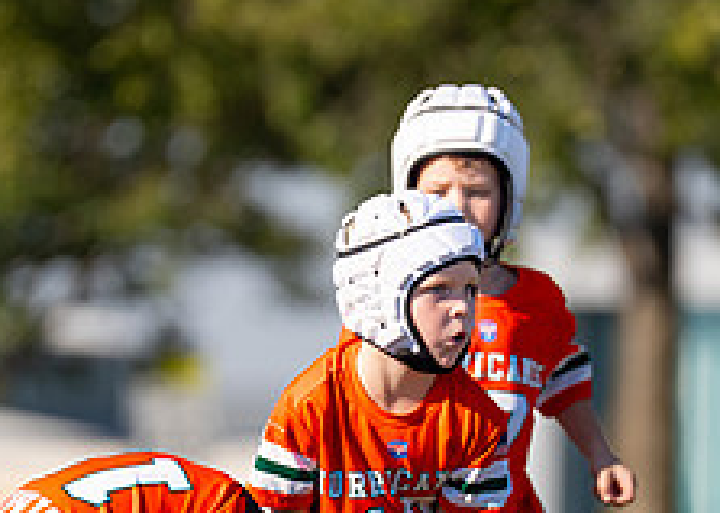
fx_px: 16022
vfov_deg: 1.8
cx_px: 420
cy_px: 496
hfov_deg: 2.6
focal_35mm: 784
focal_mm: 200
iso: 200
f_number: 2.8
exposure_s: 1/4000
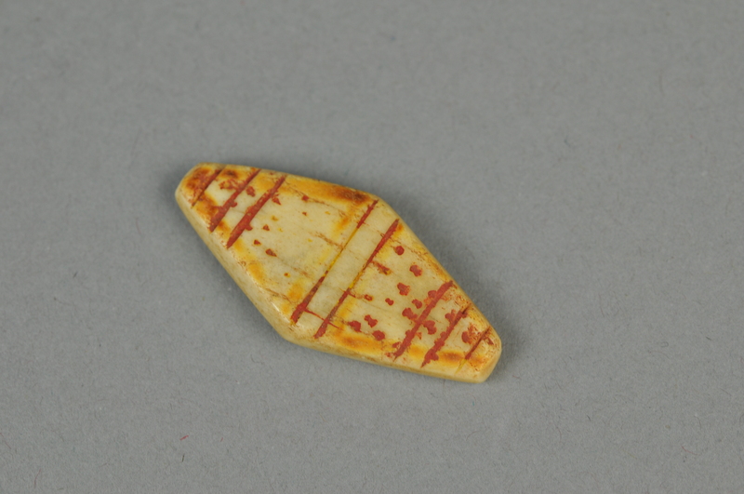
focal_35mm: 90
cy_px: 247
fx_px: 1857
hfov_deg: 22.7
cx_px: 372
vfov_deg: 15.1
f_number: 8
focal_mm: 60
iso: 220
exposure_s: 1/40
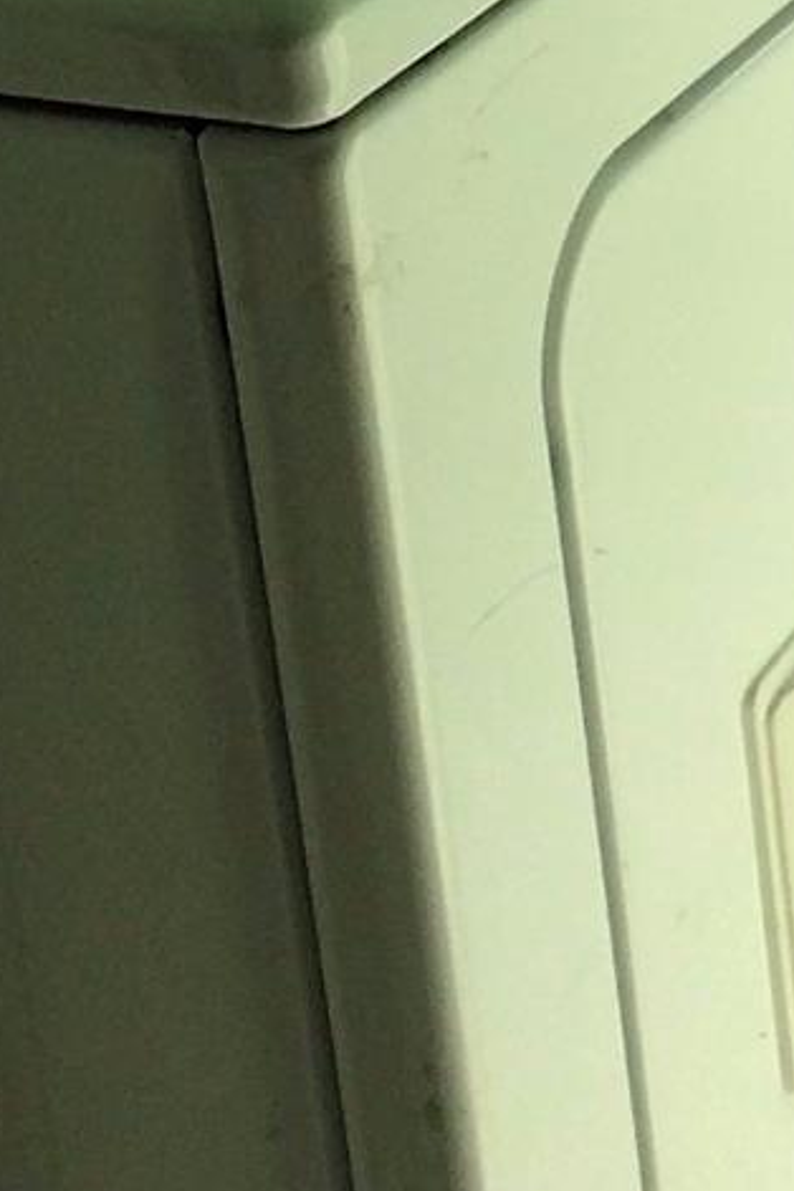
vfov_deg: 15.2
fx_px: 4234
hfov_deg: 10.2
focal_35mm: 128
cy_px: -367
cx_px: 1393
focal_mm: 4.15
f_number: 2.2
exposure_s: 1/595
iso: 32
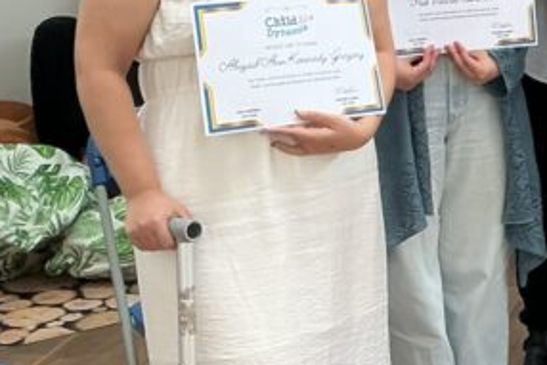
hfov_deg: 16.4
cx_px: 928
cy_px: -21
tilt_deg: -8.4
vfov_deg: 12.5
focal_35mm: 108
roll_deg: +0.4
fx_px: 1642
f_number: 1.8
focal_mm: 3
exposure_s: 1/120
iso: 64
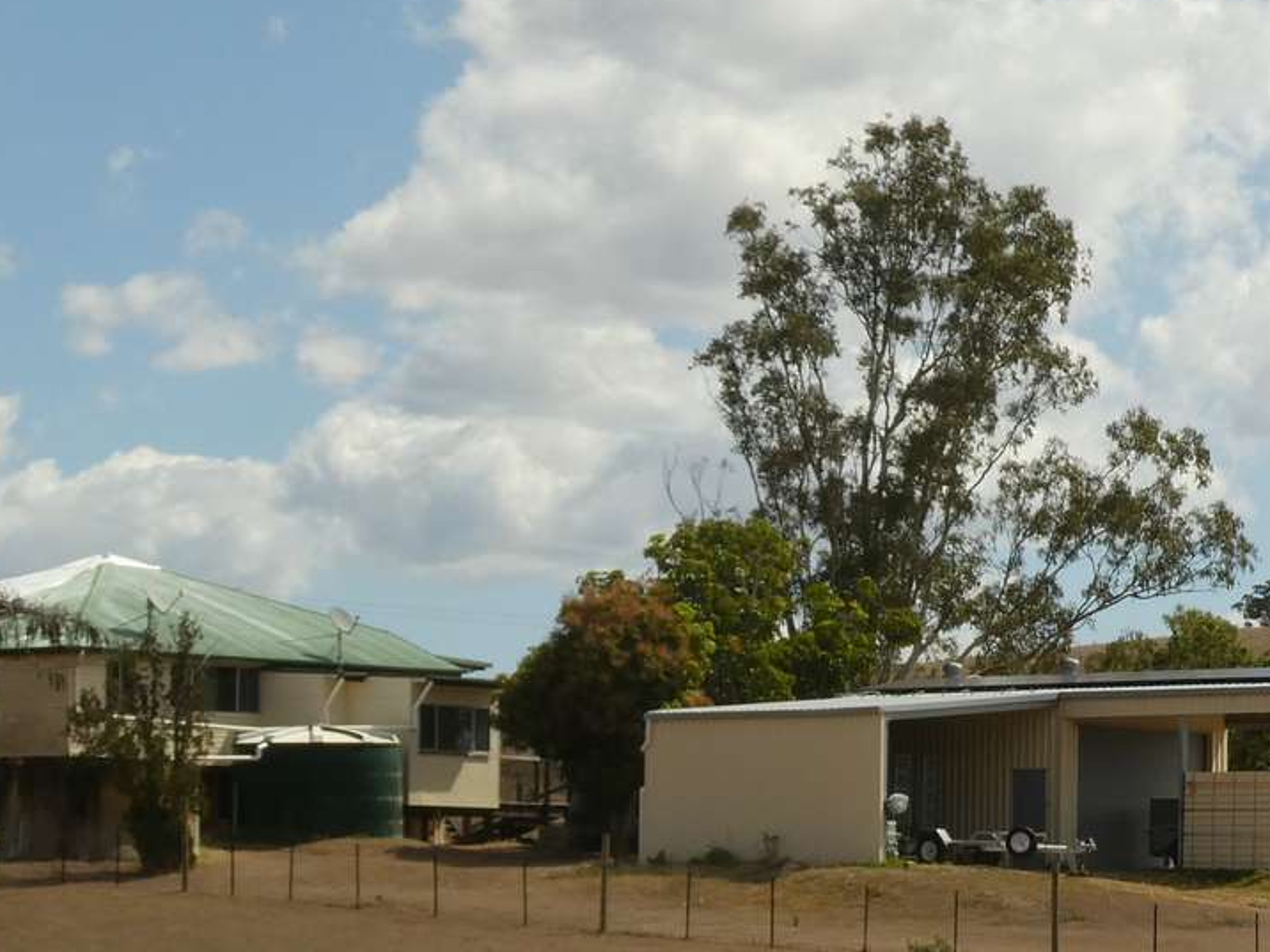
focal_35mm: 134
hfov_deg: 14.7
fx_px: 4916
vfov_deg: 11.0
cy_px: 768
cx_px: 743
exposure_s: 1/1300
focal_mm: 9
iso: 80
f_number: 4.1
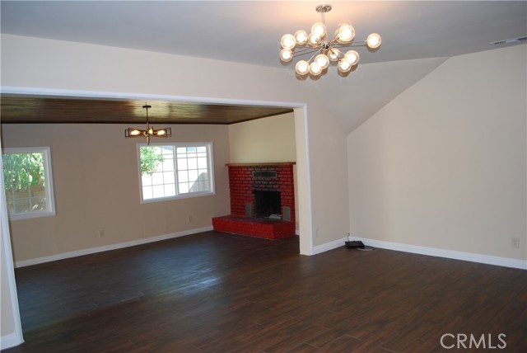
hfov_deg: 67.3
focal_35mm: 27
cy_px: 176
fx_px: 396
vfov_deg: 48.0
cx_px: 264
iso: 200
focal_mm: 18
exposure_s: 1/60
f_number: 3.5
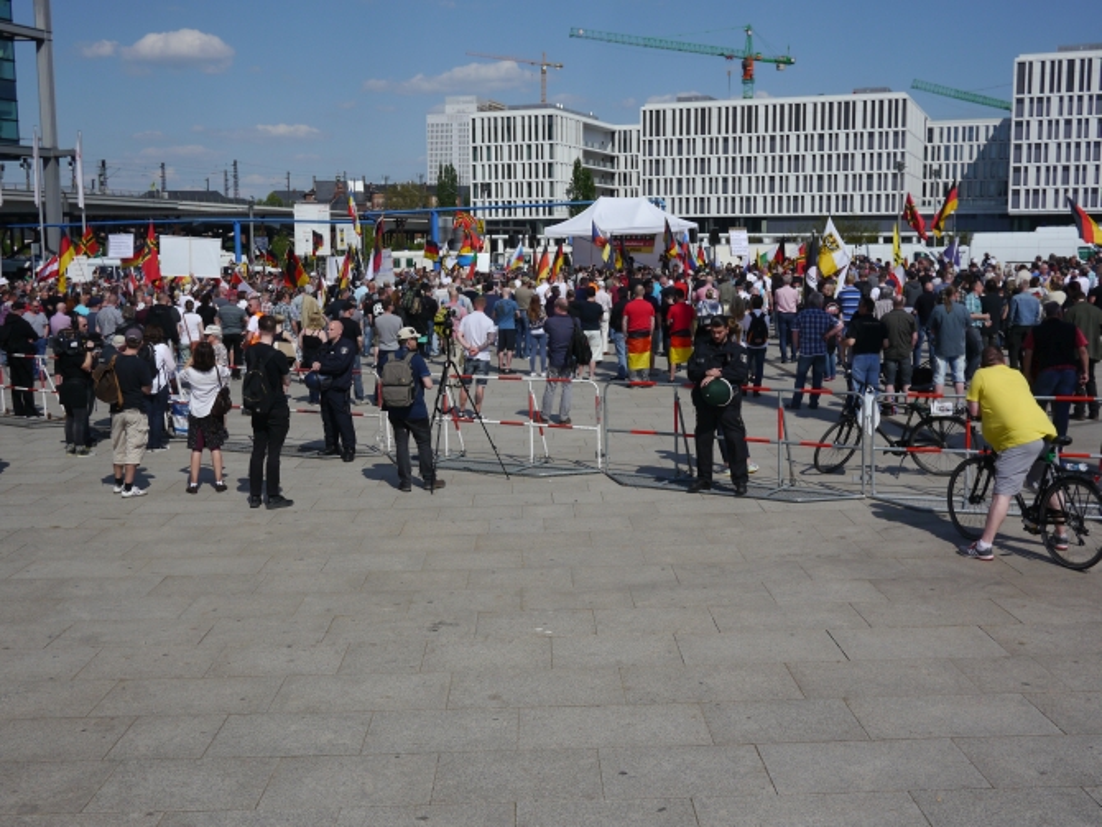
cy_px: 414
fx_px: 1274
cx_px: 551
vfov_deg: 36.0
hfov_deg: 46.8
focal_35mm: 40
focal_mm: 20
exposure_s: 1/1600
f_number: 6.3
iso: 160
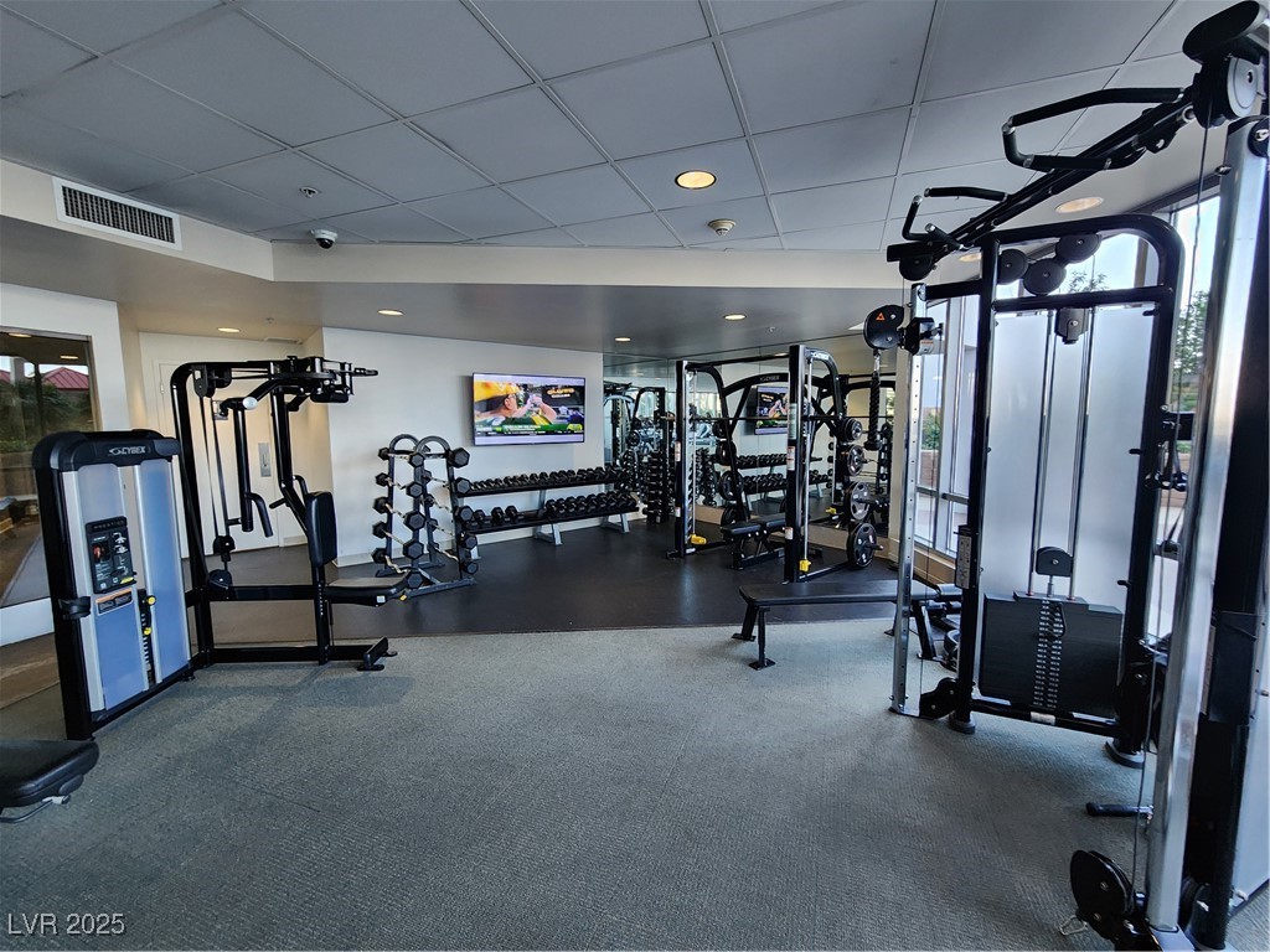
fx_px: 477
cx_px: 635
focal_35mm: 13
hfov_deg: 106.2
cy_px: 476
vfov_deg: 89.9
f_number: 2.2
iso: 200
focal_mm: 2.2
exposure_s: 1/60
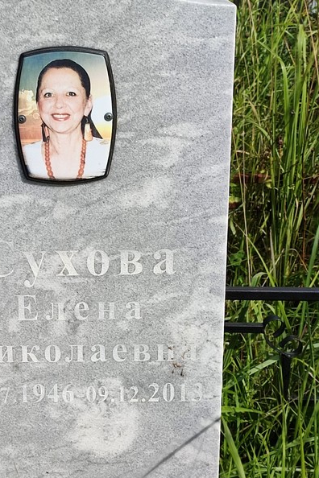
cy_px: 241
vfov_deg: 54.4
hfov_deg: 36.2
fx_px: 465
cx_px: 52
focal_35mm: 35
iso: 50
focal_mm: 6.04
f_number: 1.9
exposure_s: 1/777
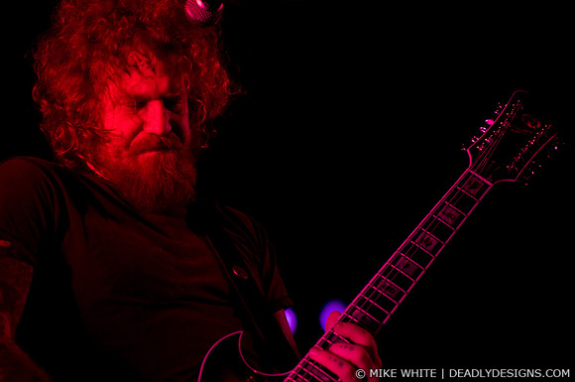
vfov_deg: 13.0
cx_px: 288
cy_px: 191
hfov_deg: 19.5
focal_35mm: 105
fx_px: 1675
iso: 800
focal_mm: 70
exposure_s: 1/500
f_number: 2.8
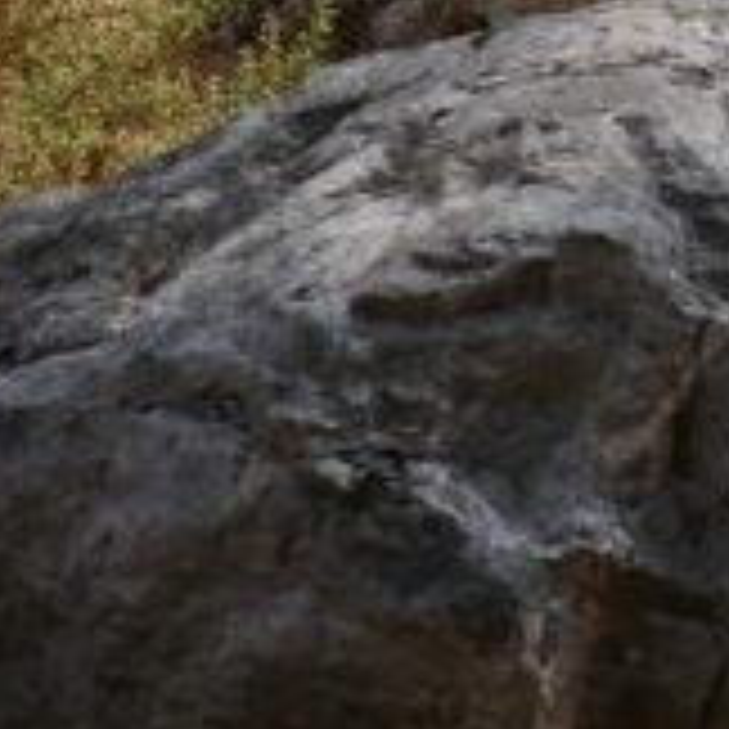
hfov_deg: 4.4
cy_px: -513
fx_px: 9340
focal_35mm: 392
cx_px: -1130
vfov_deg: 4.4
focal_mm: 35
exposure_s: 1/800
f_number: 6.3
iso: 200
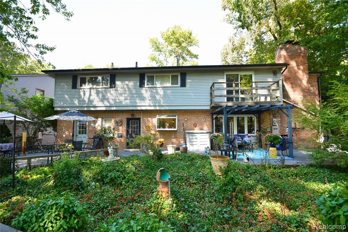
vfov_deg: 70.5
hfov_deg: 93.3
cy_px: 116
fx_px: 164
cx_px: 174
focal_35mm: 17
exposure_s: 1/200
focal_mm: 17
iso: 640
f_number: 7.1
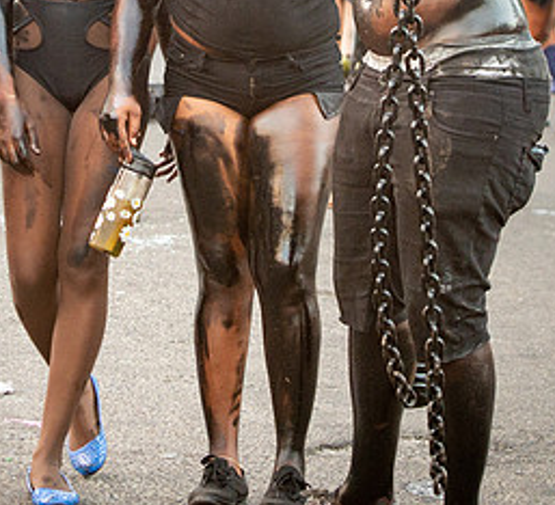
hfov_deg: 9.1
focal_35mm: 202
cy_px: -69
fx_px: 3504
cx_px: 216
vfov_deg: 8.2
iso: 1800
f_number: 5
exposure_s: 1/200
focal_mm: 70
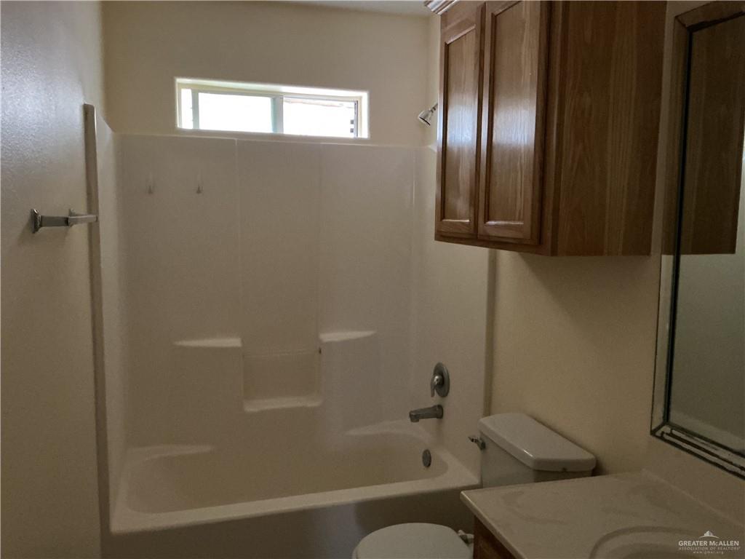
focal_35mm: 29
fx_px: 624
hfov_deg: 61.7
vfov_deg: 48.2
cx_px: 372
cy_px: 280
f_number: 1.8
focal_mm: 3
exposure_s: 1/24
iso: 500
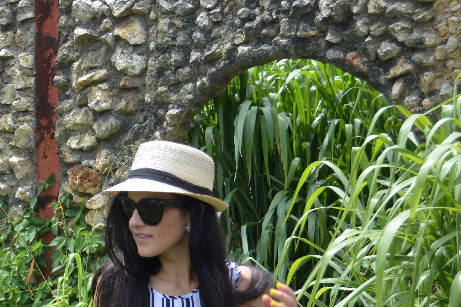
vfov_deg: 13.3
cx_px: -37
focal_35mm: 101
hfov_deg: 19.4
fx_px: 1294
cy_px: 297
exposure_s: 1/640
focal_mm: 29
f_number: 4.5
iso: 200
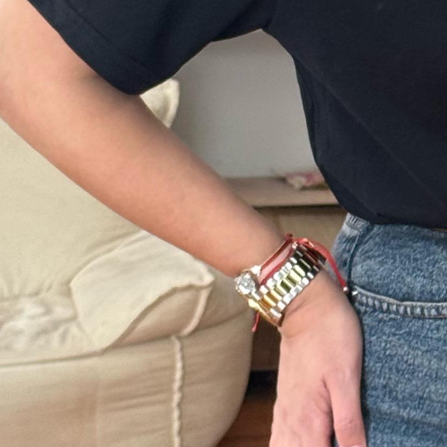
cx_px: 560
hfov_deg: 8.5
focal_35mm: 204
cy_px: 99
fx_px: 2980
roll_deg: -1.0
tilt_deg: -20.2
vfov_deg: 8.6
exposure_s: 1/100
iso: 100
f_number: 1.78
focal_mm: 6.76
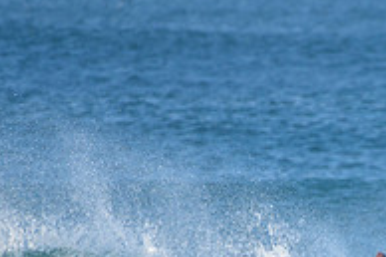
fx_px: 17280
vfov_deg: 0.9
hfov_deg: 1.3
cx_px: 350
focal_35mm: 1613
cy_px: 293
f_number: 5.6
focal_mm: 500
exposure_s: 1/2000
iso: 500
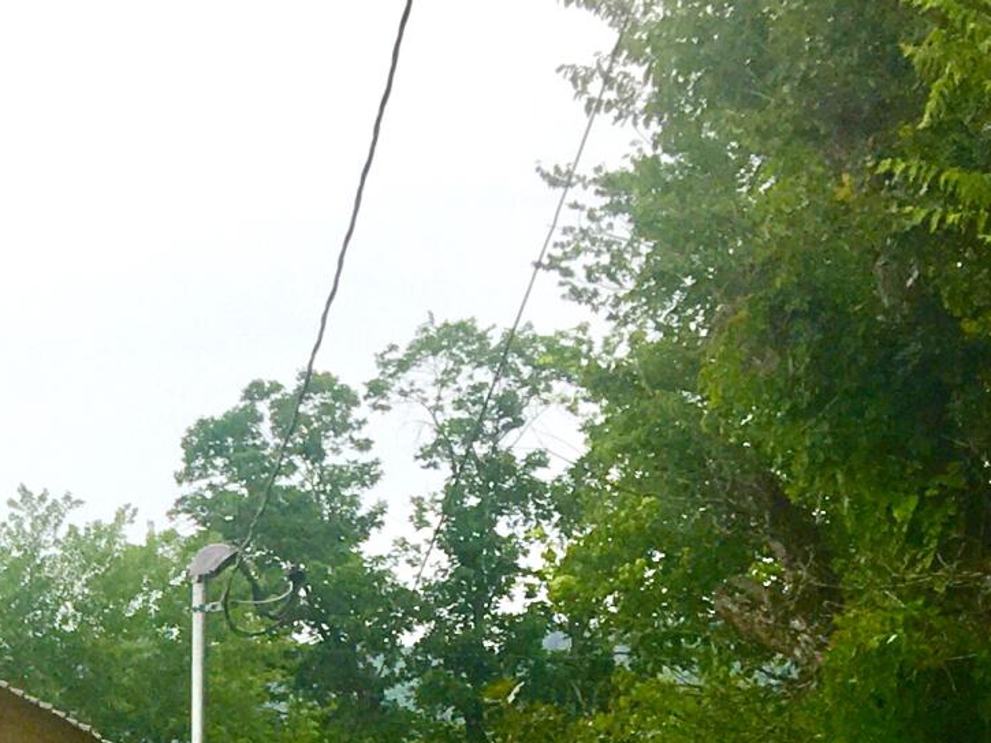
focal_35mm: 120
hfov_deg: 15.6
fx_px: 3436
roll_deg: +0.3
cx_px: -327
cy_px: 1242
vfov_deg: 11.6
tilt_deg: -3.3
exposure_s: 1/139
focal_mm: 4.15
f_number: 2.2
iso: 25
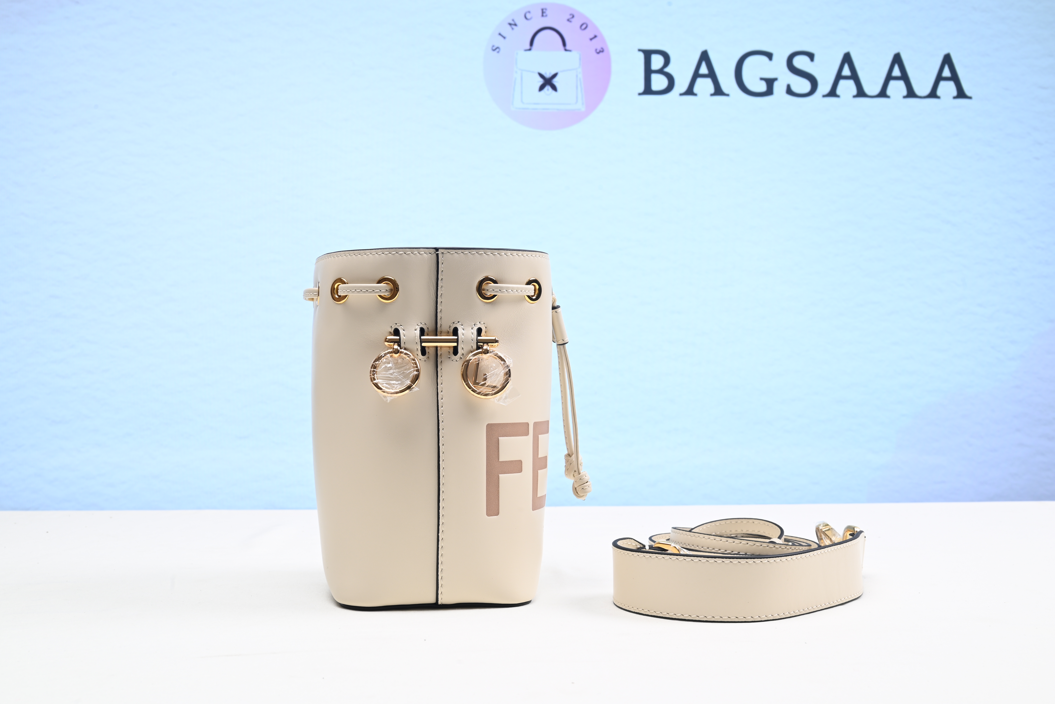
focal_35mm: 40
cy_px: 352
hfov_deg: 48.4
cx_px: 528
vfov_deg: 33.4
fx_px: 1173
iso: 100
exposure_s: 1/2
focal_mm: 40
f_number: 16
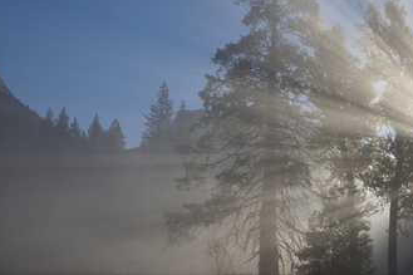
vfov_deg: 29.2
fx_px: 527
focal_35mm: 46
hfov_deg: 40.7
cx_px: 340
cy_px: 130
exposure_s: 1/500
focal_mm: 18
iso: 200
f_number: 11
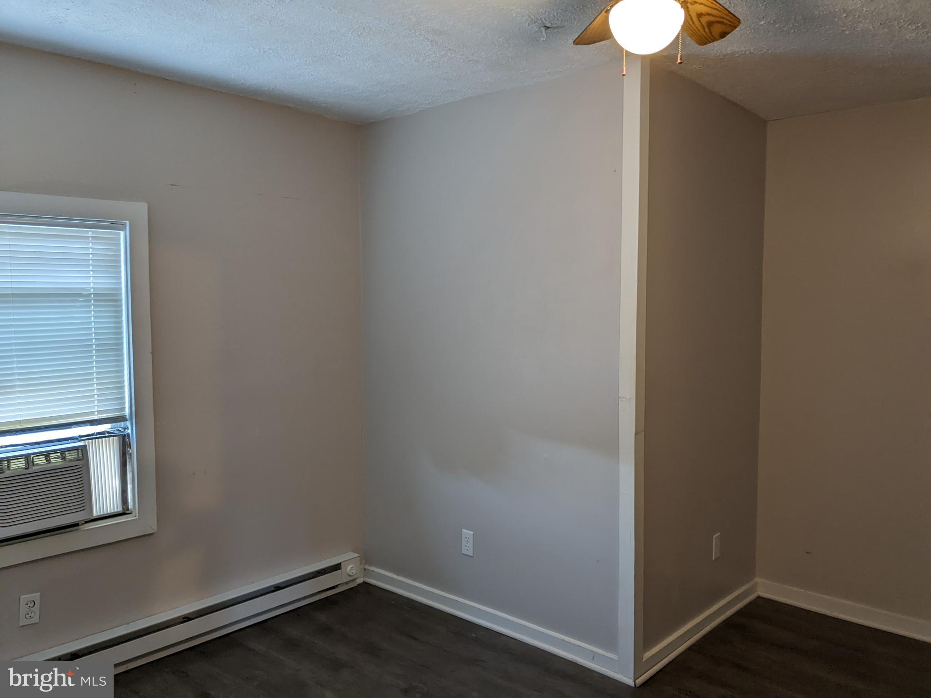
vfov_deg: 51.4
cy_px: 349
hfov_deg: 65.3
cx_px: 466
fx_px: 726
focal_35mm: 27
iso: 63
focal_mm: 4.38
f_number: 1.73
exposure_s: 1/60
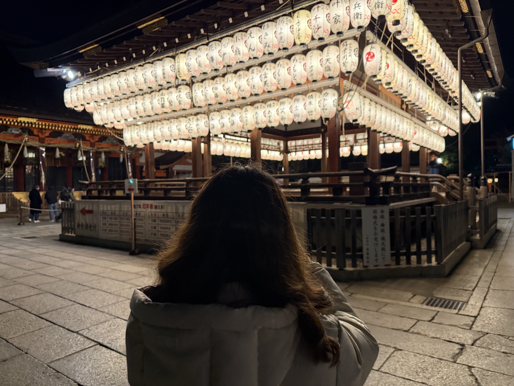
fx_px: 356
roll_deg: +0.8
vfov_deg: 56.8
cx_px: 257
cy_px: 193
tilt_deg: +0.4
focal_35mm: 24
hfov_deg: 71.6
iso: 500
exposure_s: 1/60
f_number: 1.78
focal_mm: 6.76
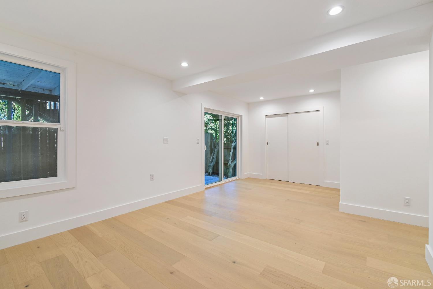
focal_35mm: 15
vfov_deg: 77.3
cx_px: 216
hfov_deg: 100.4
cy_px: 144
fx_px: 180
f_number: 8
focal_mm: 10
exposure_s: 1/2
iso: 200
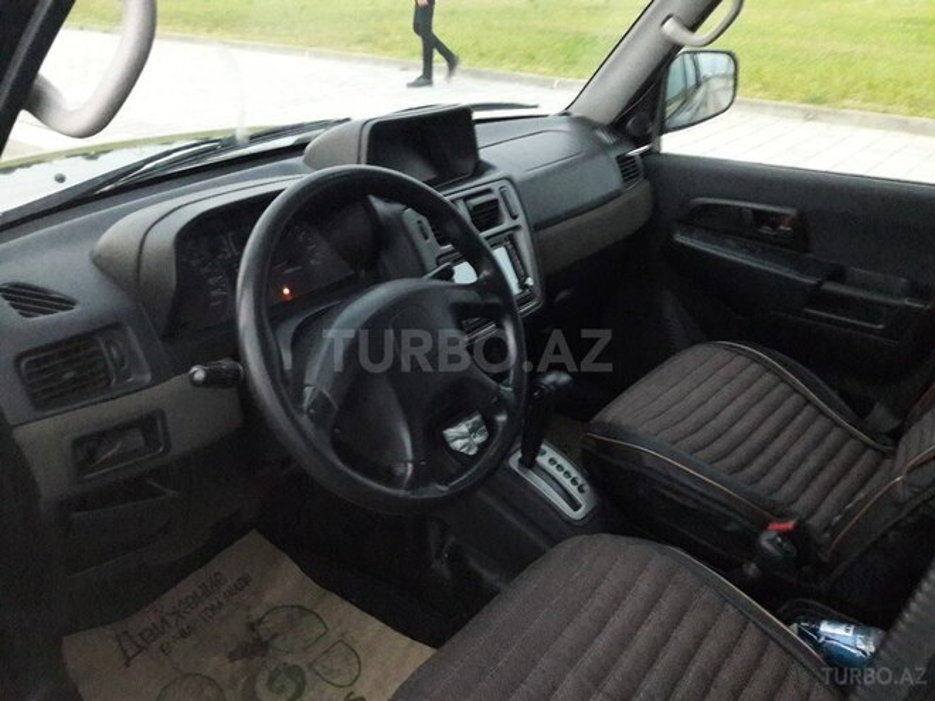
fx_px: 756
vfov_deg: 49.7
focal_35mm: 28
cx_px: 468
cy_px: 350
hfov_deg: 63.4
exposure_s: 1/17
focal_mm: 3.7
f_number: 1.9
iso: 800
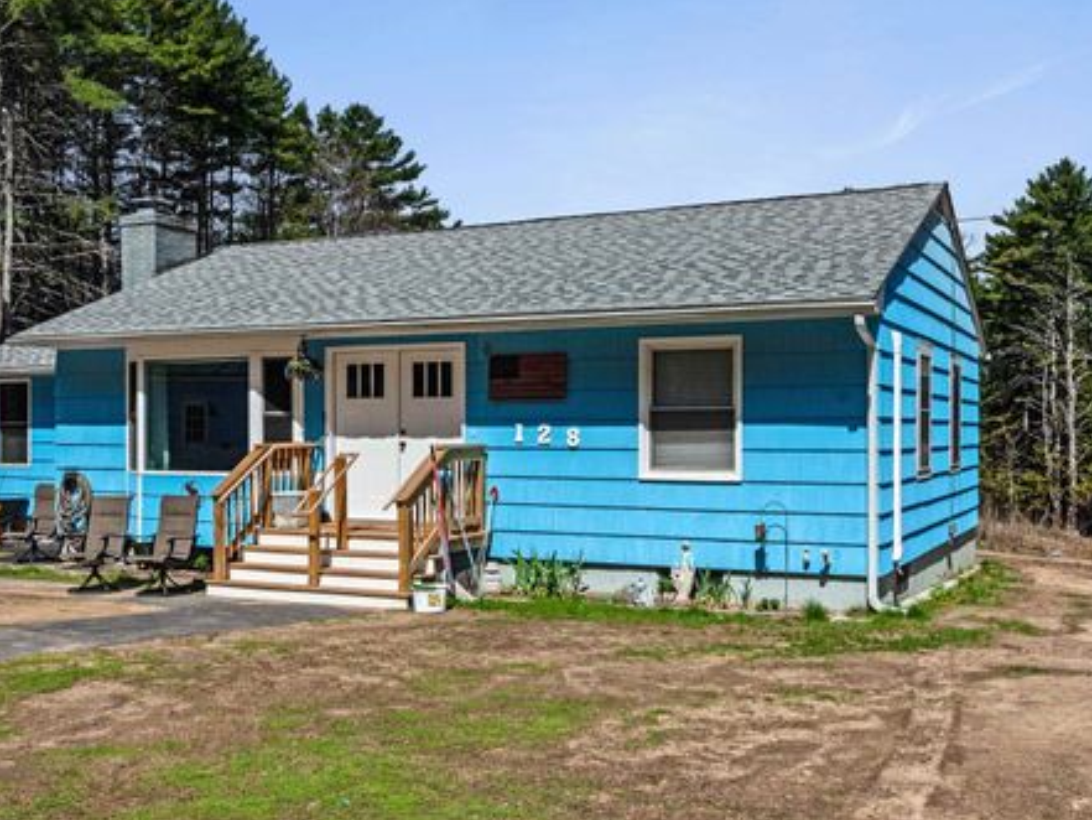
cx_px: 532
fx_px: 1136
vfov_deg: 39.7
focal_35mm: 36
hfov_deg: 51.3
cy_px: 410
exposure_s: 1/800
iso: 200
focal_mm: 22
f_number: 10
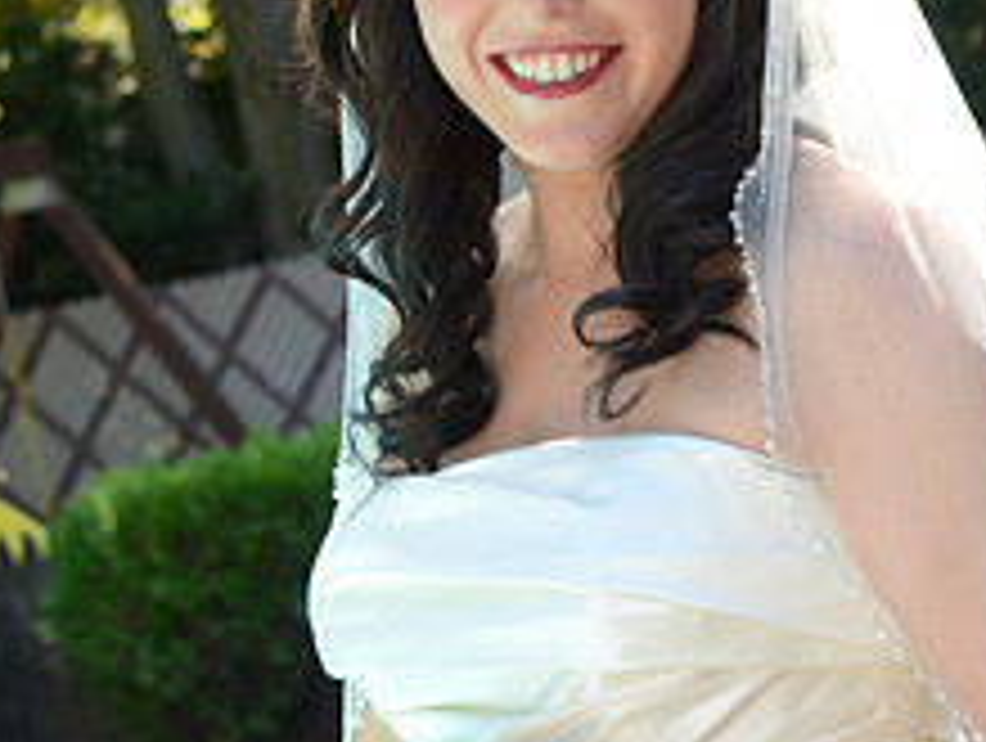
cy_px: 684
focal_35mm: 209
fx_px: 5971
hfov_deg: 9.4
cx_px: 621
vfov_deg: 7.1
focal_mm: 55
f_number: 7.1
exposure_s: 1/100
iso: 500
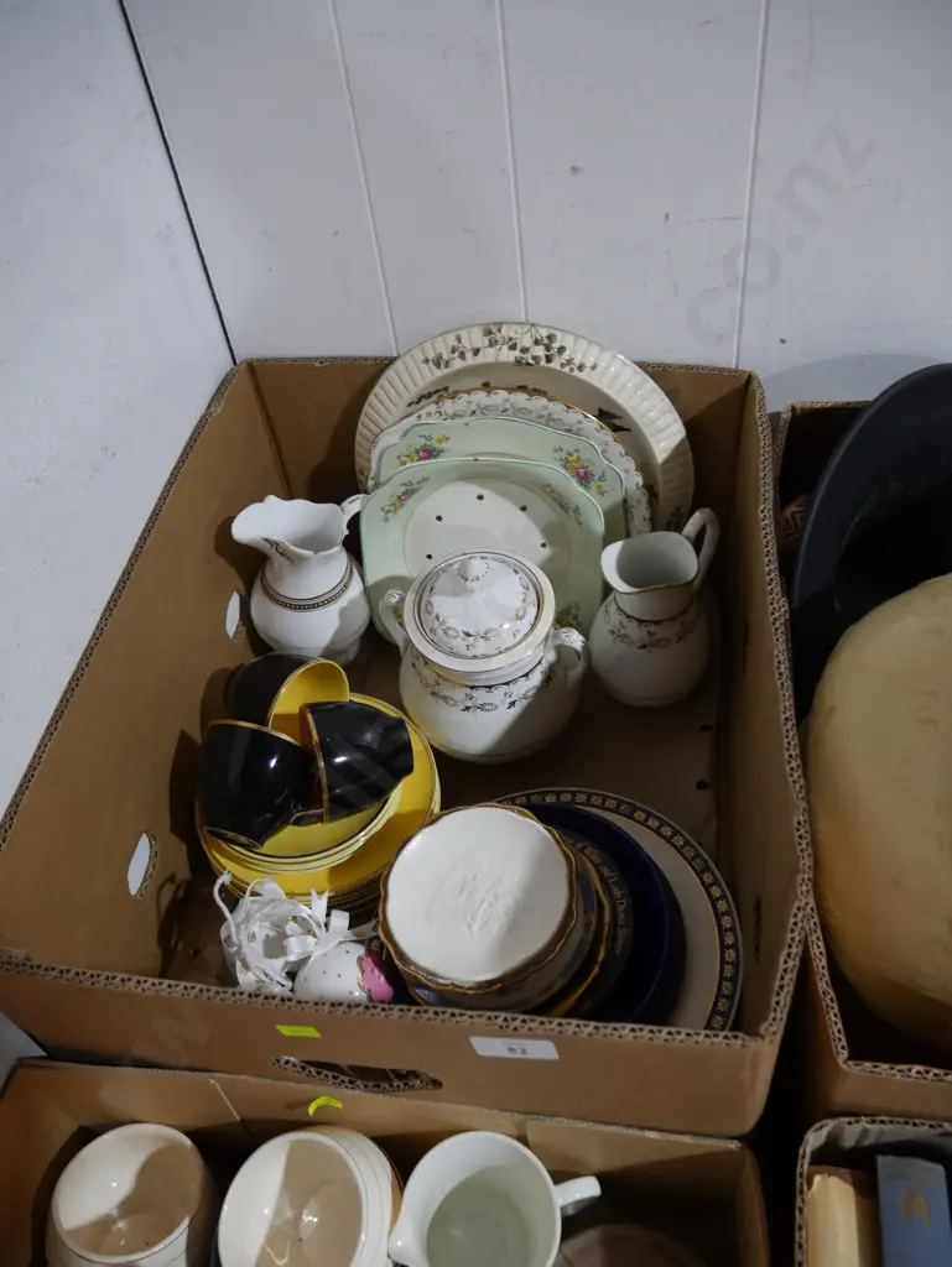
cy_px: 634
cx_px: 476
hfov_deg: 49.8
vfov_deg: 63.4
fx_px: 1026
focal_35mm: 28
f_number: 3.5
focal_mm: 14
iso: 800
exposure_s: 1/60
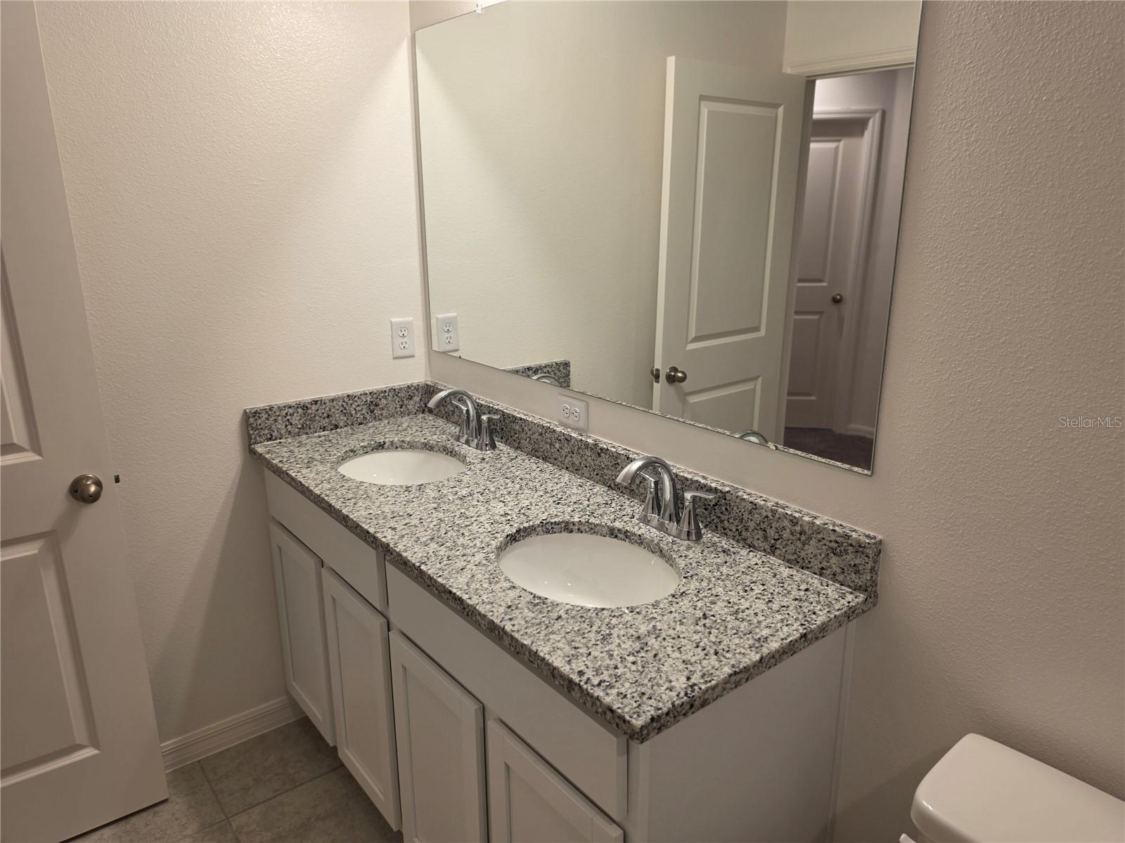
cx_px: 562
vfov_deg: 58.9
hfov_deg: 73.9
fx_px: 747
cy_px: 422
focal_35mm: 23
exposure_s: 1/120
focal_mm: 6.5
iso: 64
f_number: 1.4
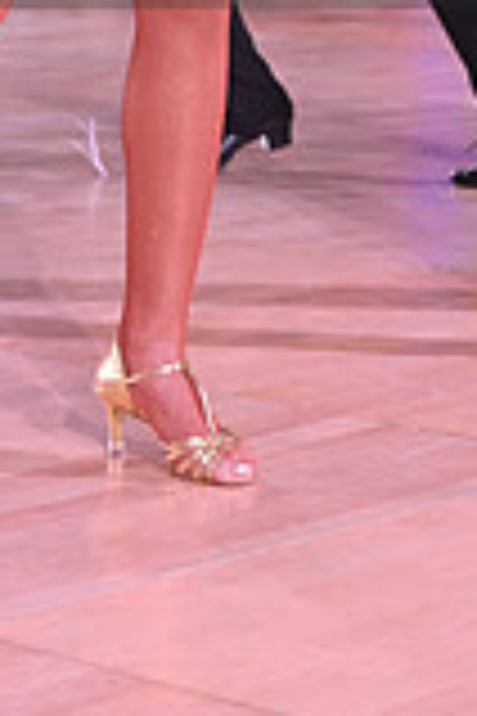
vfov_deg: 12.0
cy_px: -140
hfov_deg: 8.1
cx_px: 425
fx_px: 3339
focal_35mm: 168
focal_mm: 46
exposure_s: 1/320
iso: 2500
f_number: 4.5
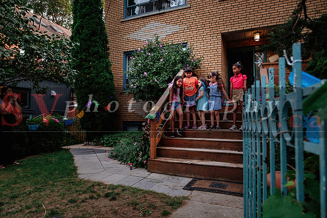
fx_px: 218
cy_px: 109
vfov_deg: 53.2
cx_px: 164
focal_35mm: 24
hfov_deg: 73.7
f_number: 4
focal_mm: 16
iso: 800
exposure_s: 1/250
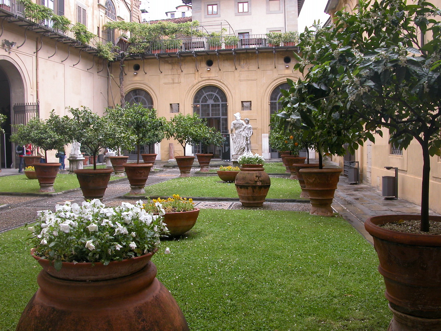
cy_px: 166
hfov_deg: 52.6
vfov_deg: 40.7
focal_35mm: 35
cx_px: 220
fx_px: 446
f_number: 3.5
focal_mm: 8.9
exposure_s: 1/84.1
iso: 100
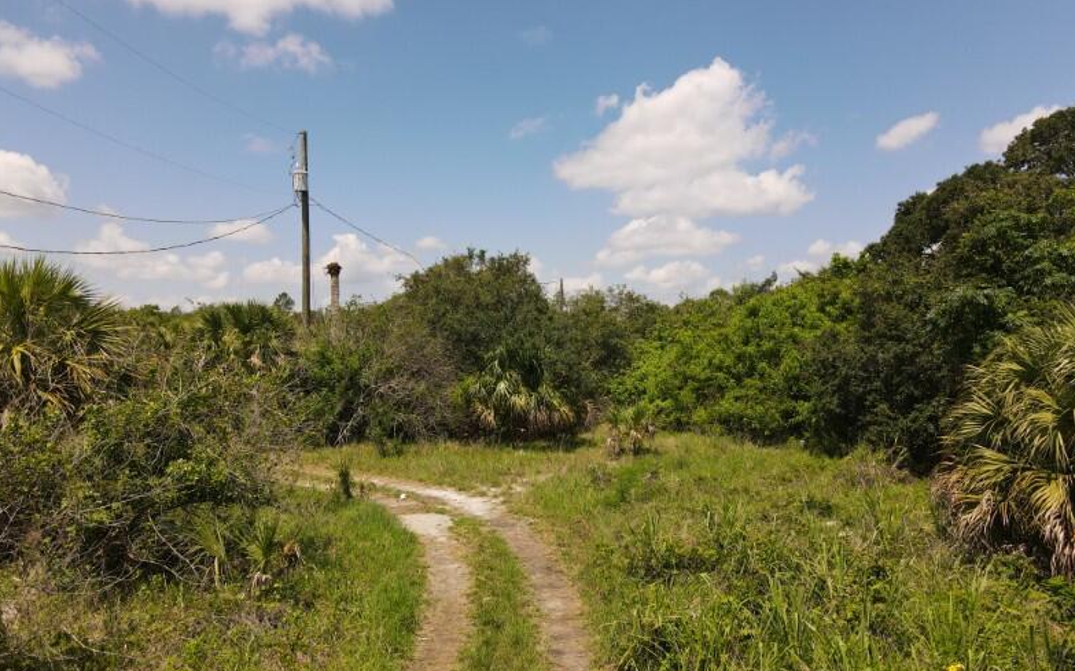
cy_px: 343
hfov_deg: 70.4
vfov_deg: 47.6
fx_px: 762
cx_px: 545
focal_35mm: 26
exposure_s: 1/50
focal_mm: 4.5
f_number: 2.8
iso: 100
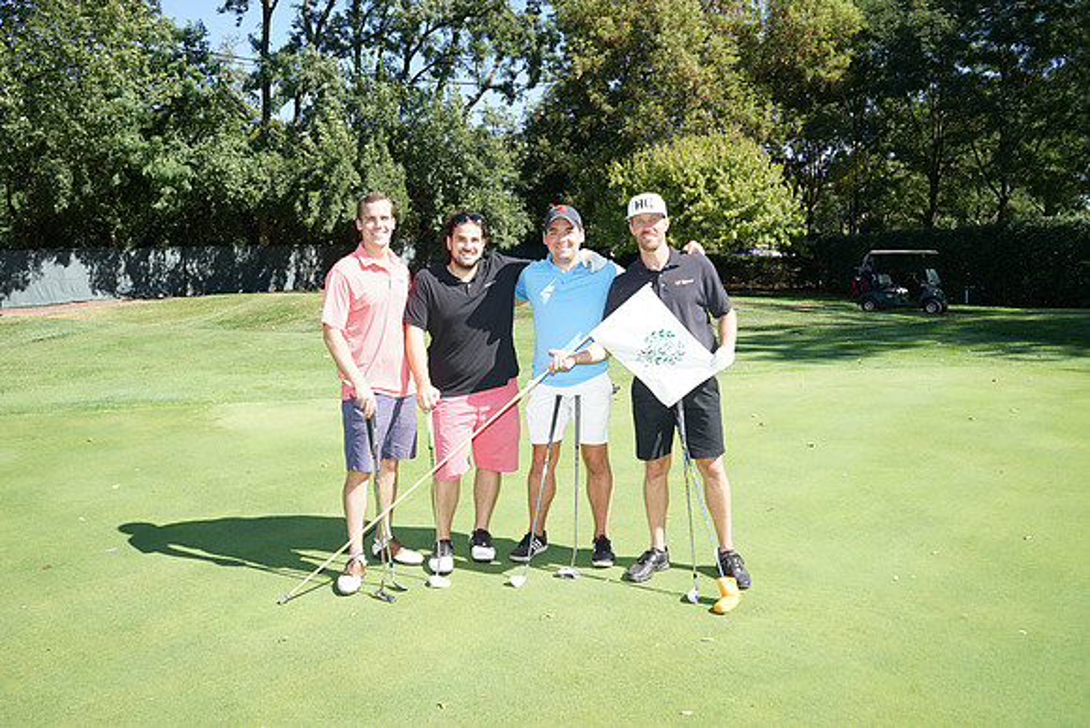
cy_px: 364
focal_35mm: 29
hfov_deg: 63.6
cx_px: 545
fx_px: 878
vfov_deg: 45.0
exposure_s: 1/250
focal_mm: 29
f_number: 7.1
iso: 200
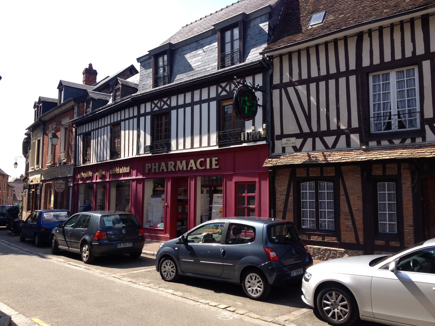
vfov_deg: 40.7
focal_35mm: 35
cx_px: 218
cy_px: 163
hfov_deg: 52.6
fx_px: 440
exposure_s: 1/849
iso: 64
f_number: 2.4
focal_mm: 4.28
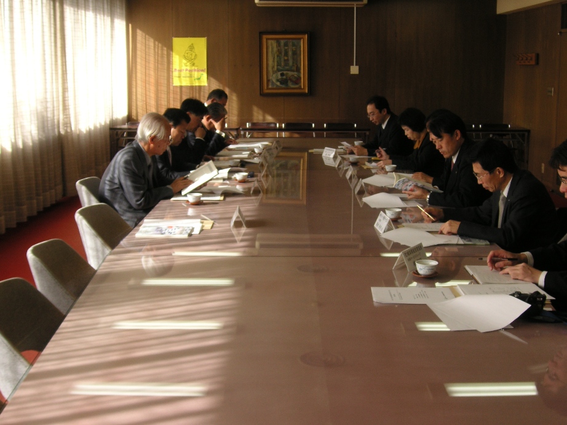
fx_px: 770
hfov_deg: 40.4
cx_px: 284
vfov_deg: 30.9
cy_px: 212
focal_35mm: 47
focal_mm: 7.8
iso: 50
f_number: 3.3
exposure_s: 1/45
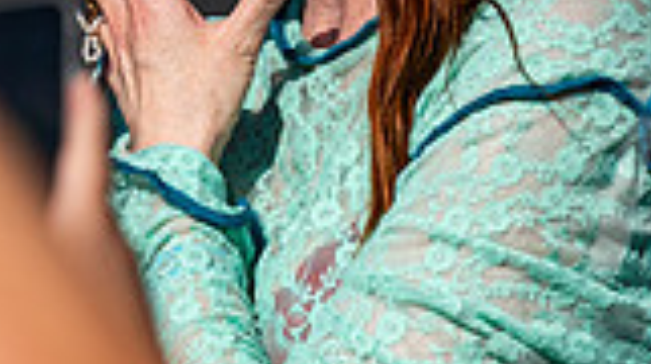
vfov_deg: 1.3
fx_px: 16133
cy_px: -56
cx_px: 199
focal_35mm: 936
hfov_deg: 2.3
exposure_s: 1/5000
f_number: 4
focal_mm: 200
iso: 200
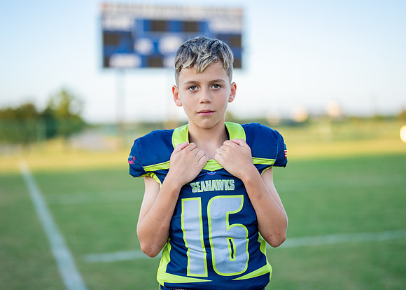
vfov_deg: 23.6
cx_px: 212
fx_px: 693
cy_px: 148
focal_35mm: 60
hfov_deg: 32.6
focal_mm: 50
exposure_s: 1/2500
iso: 160
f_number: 1.2
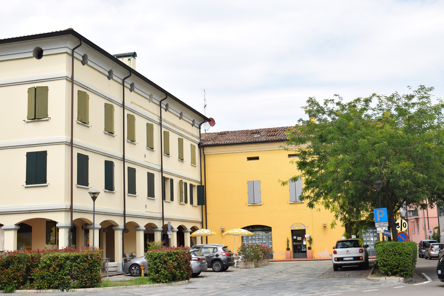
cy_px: 148
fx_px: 592
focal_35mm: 48
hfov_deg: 41.1
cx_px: 222
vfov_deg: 28.1
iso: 100
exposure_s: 1/200
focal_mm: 32
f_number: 10
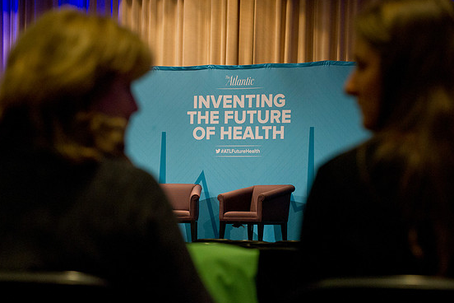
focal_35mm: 126
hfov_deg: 16.3
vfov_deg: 10.9
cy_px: 151
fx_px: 1589
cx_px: 226
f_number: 5
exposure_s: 1/125
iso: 2500
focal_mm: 120
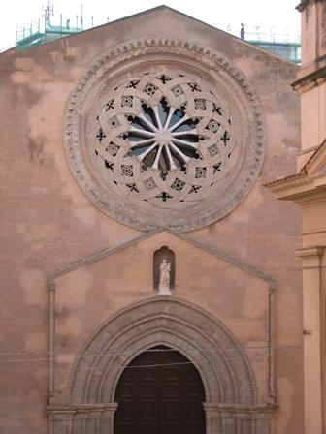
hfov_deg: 21.0
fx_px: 879
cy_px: 217
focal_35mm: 70
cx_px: 163
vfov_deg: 27.8
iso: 100
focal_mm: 17.8
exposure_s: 1/440
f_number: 3.3
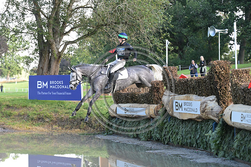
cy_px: 84
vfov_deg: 11.9
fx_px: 802
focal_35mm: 115
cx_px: 126
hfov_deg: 17.8
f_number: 5
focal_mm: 115
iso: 3200
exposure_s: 1/1250
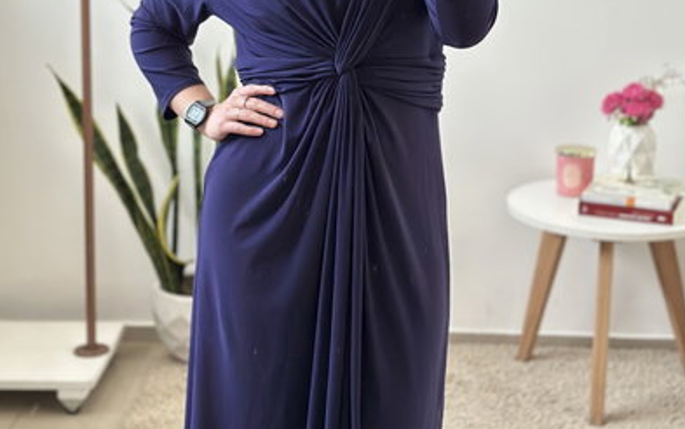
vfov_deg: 18.7
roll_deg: -1.1
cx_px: 343
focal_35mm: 69
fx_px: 1289
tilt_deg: -20.3
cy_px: 93
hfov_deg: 29.8
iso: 400
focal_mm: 6.86
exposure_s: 1/40
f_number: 1.78
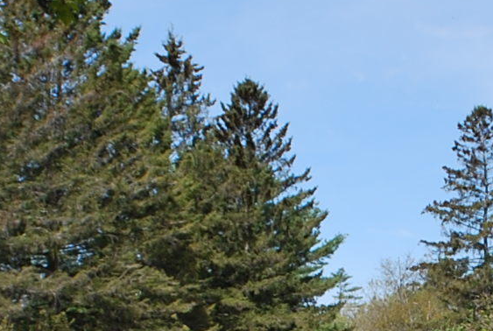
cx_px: 438
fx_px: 1908
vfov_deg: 9.8
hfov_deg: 14.6
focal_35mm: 139
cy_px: 405
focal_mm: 18
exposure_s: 1/250
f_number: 8
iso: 100
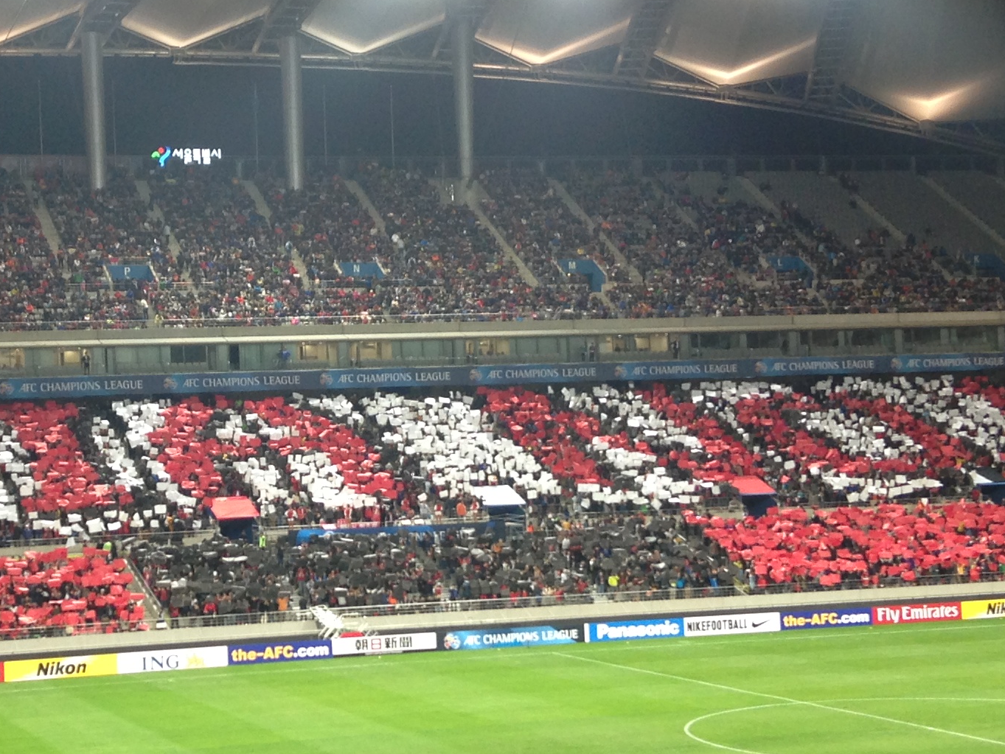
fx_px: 2294
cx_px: 251
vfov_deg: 18.7
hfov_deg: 24.4
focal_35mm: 79
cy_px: 372
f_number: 2.4
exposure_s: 1/20
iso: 64
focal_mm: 4.13
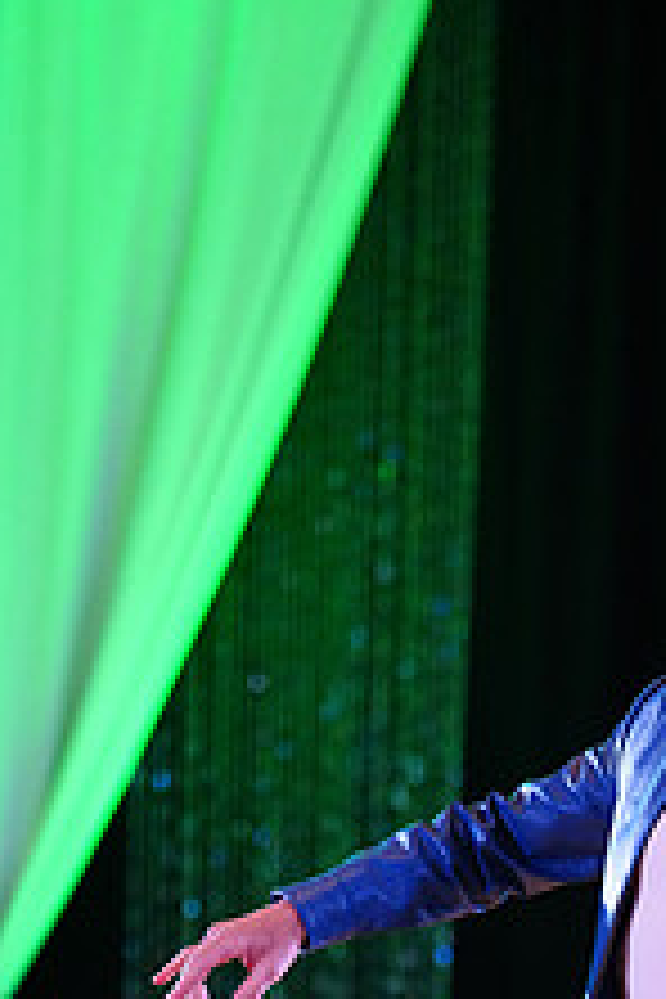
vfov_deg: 7.0
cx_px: 790
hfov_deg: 4.7
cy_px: 1296
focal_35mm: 293
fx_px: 8130
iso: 6400
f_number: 2.8
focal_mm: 112
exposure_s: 1/400
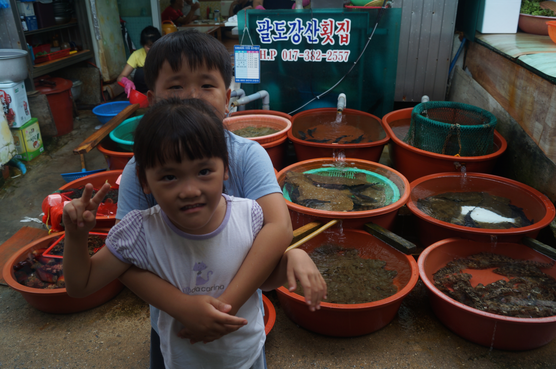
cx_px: 278
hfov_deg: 62.0
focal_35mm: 30
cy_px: 184
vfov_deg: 43.5
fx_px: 463
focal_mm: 20
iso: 100
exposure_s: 1/80
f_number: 4
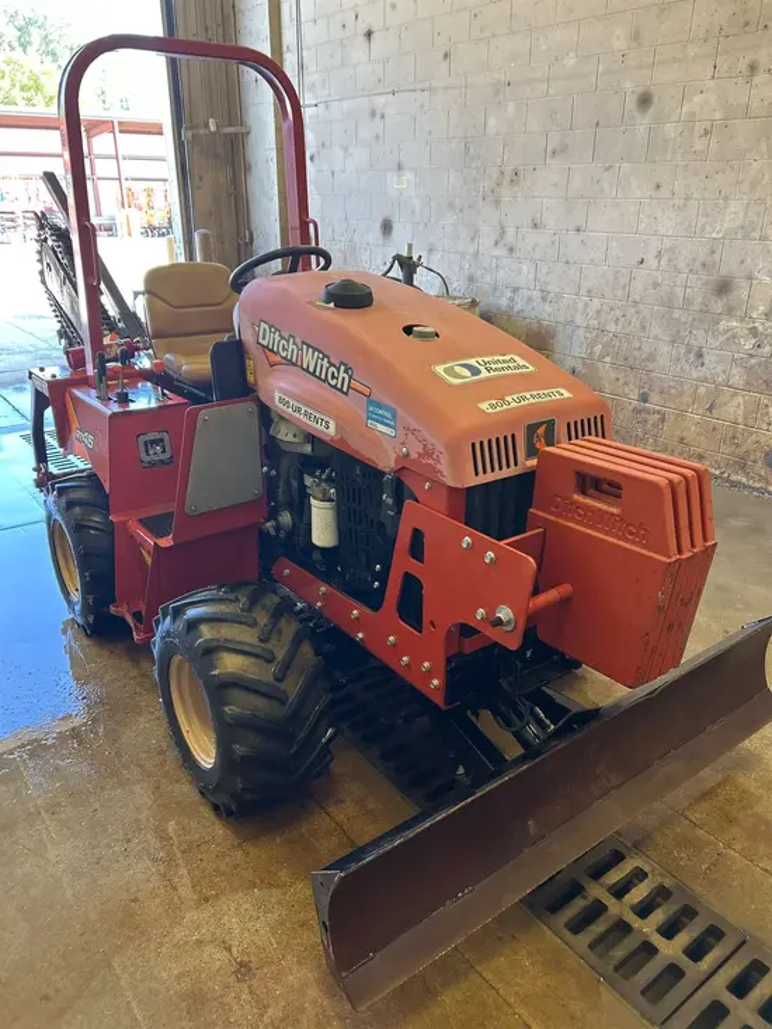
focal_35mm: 26
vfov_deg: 67.3
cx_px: 386
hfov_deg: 53.1
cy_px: 514
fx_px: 773
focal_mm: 5.7
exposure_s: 1/121
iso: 125
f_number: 1.5
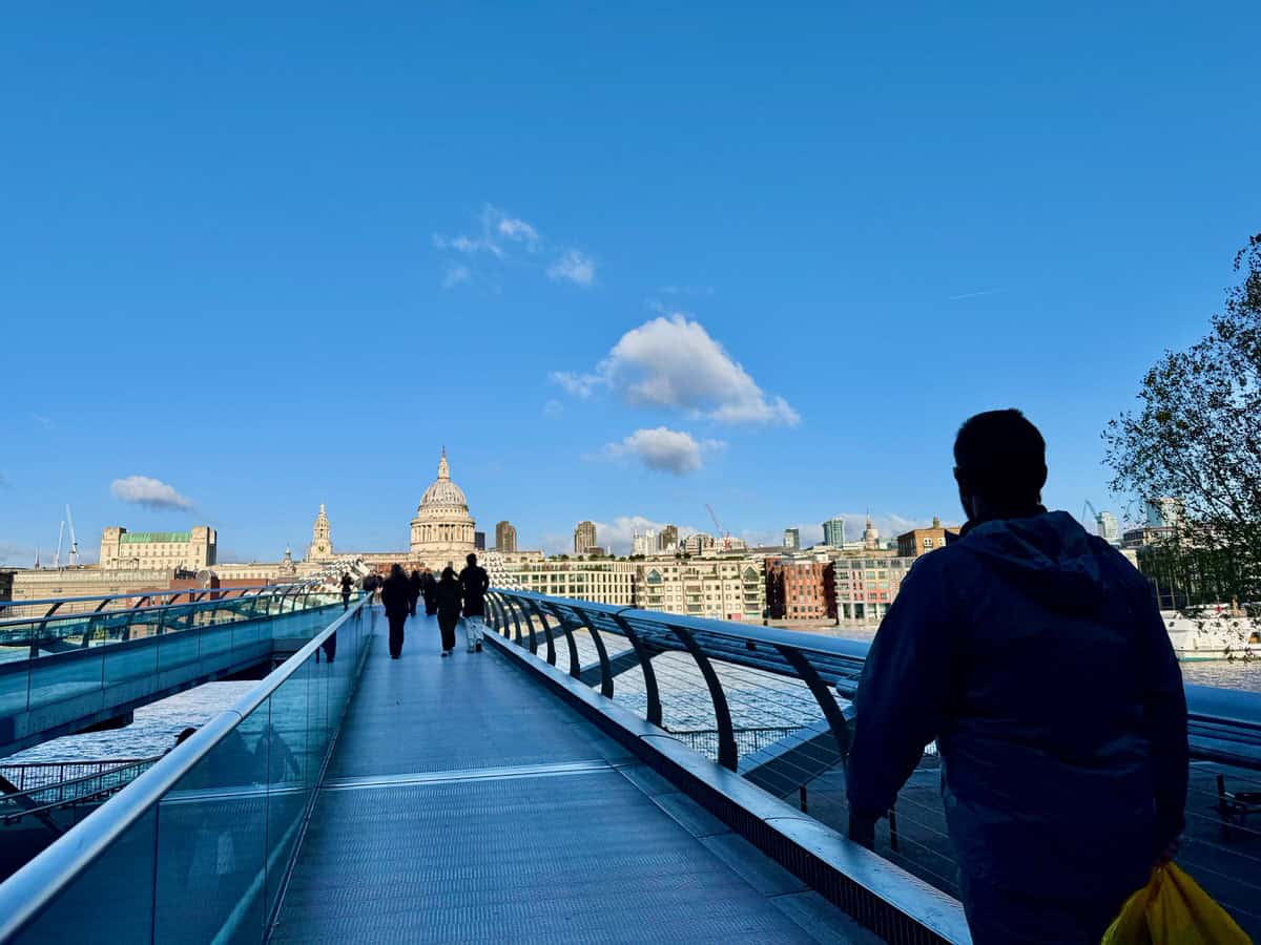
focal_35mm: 24
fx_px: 874
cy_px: 472
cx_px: 630
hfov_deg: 71.6
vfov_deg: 56.8
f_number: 1.8
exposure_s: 1/5814
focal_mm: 6.8
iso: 80
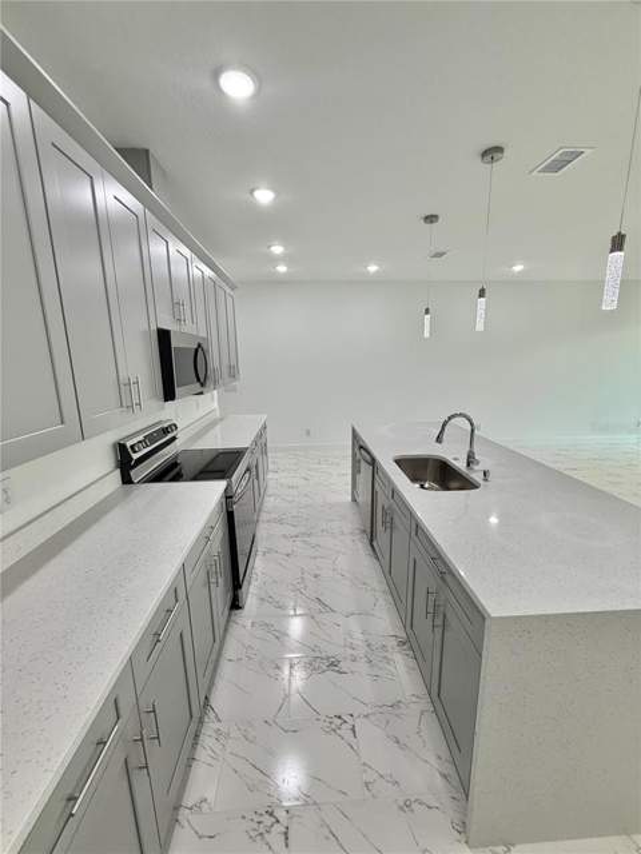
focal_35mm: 14
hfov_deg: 85.7
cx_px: 320
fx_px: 346
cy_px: 427
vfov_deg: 102.1
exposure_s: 1/120
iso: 80
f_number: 2.2
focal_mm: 2.22
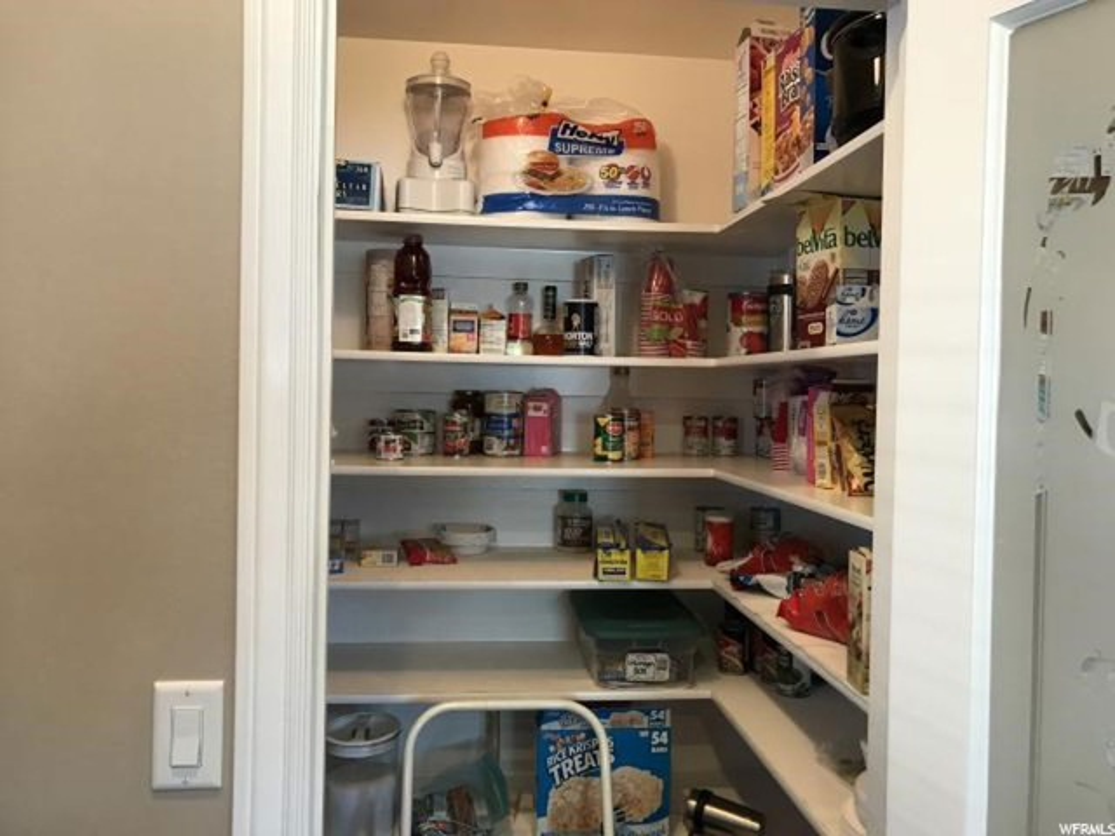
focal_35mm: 28
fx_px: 902
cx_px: 558
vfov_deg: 49.7
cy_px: 418
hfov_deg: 63.4
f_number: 1.8
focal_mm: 3.99
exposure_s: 1/30
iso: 40
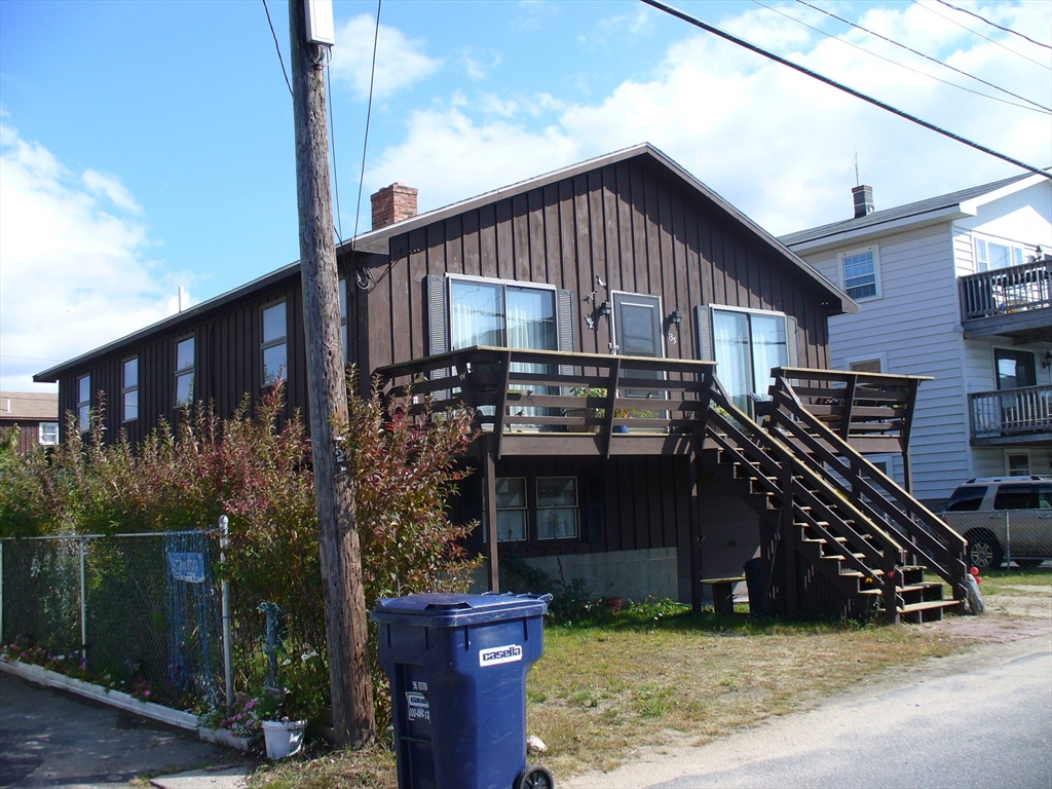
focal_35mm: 37
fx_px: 1124
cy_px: 394
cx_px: 526
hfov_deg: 50.1
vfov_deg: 38.7
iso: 80
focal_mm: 6.1
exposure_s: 1/320
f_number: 5.6
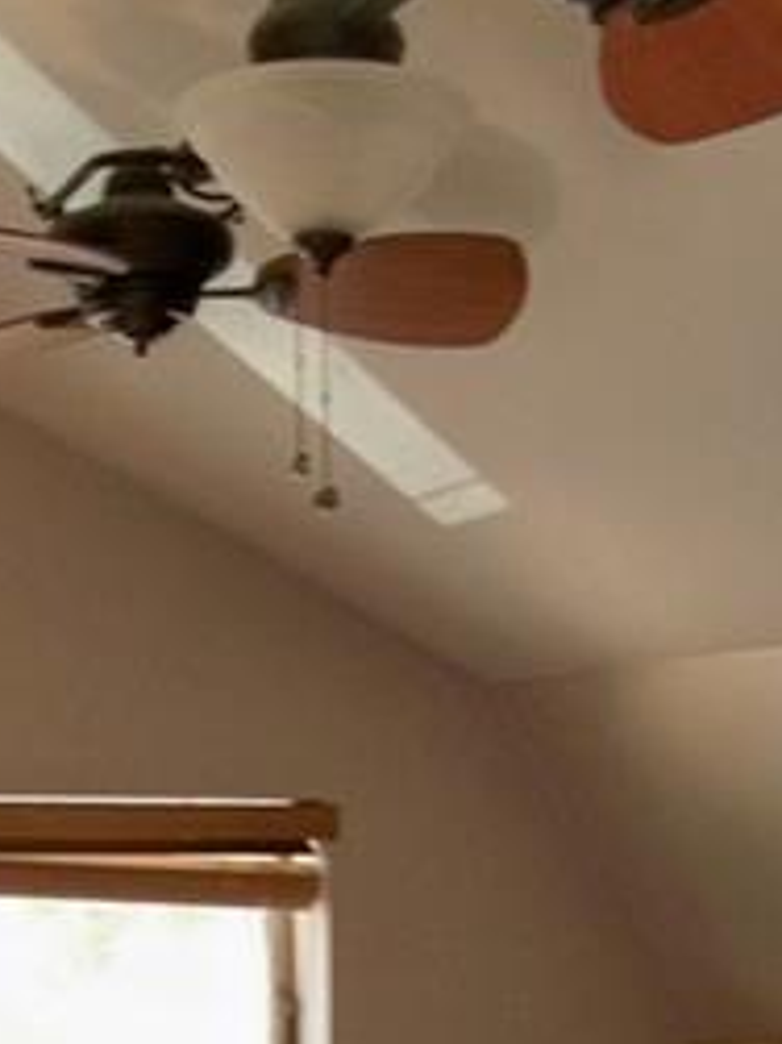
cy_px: 1323
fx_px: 3226
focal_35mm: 107
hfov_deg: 13.7
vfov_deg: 17.4
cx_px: 133
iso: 100
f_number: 3.5
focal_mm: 6.2
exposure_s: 1/20
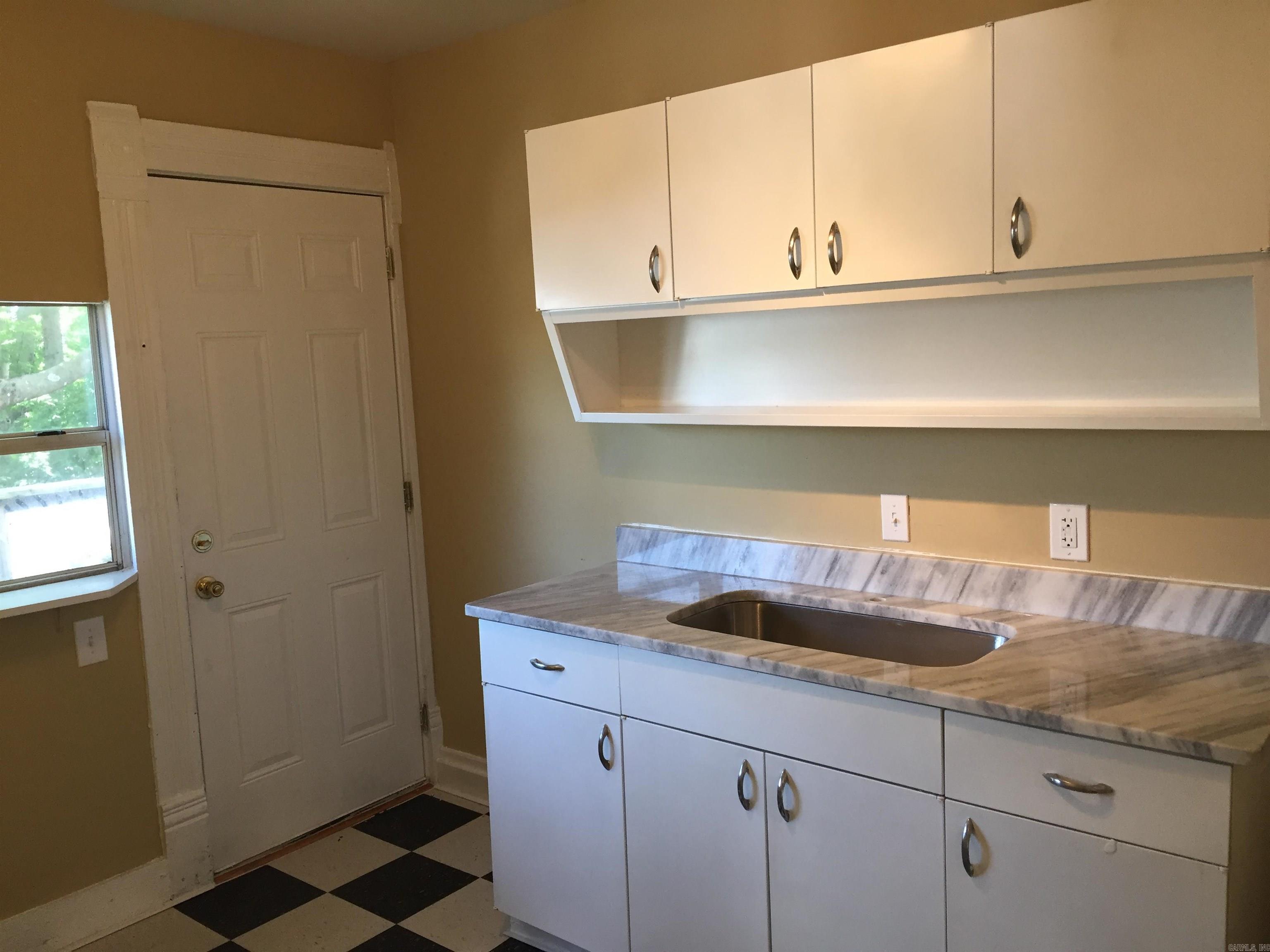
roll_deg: +1.9
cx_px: 635
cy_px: 476
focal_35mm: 29
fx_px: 1064
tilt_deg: -7.3
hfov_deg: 61.7
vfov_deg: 48.2
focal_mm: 4.15
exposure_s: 1/30
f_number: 2.2
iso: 50
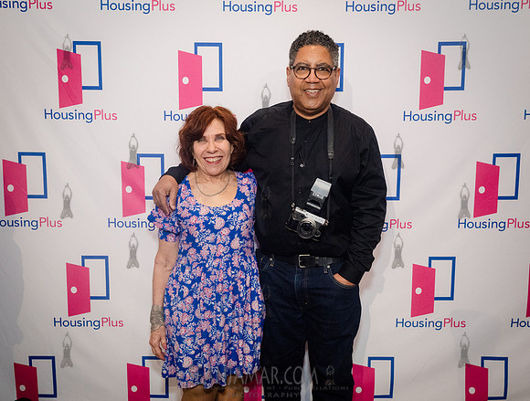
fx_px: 586
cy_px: 200
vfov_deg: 37.8
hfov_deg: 48.6
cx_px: 258
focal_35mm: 38
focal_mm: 35
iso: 5000
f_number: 5.6
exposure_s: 1/125
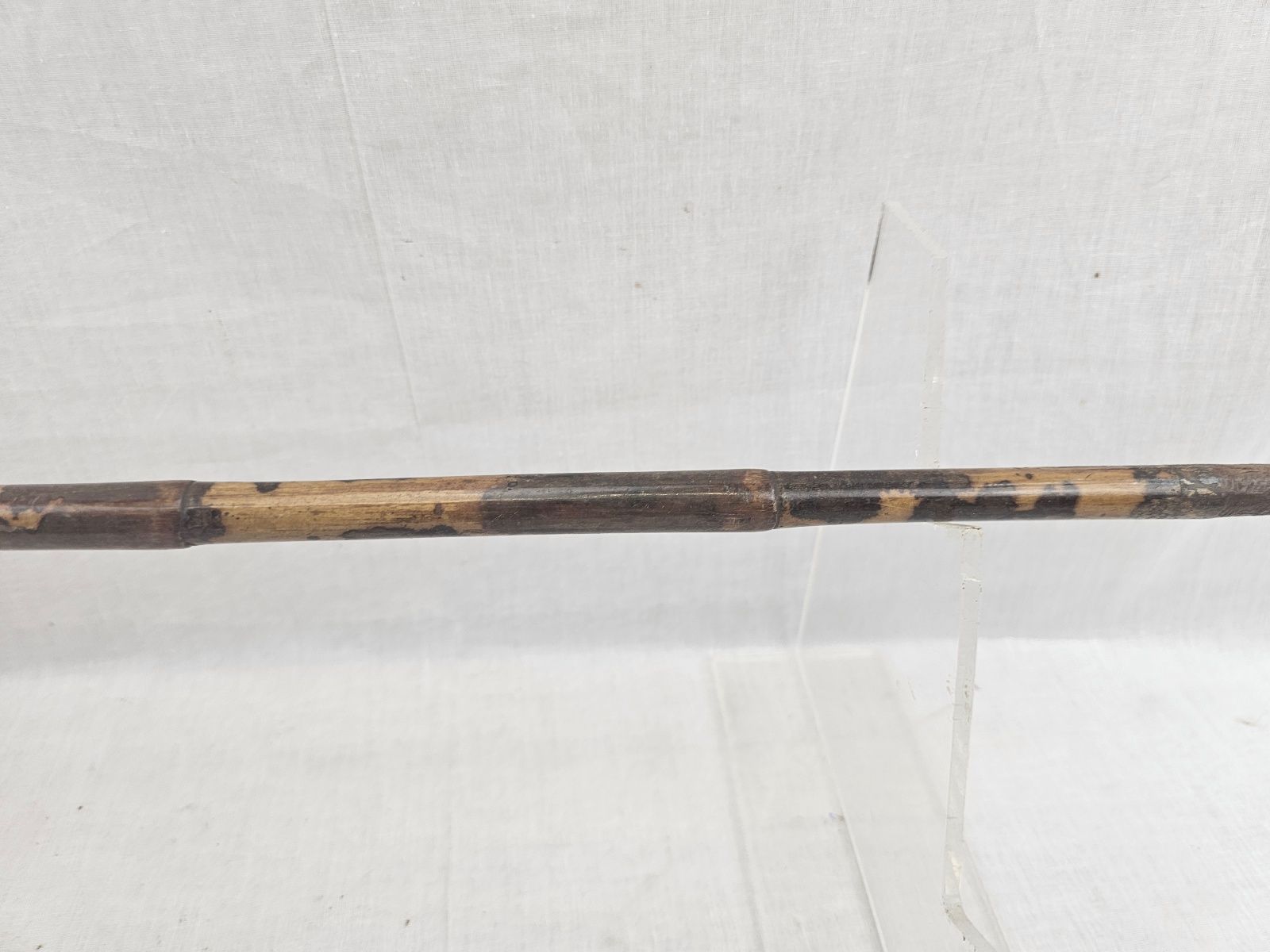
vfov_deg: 58.9
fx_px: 844
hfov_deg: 73.9
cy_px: 476
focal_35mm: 23
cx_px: 635
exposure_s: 1/100
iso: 40
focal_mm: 6.3
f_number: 1.7
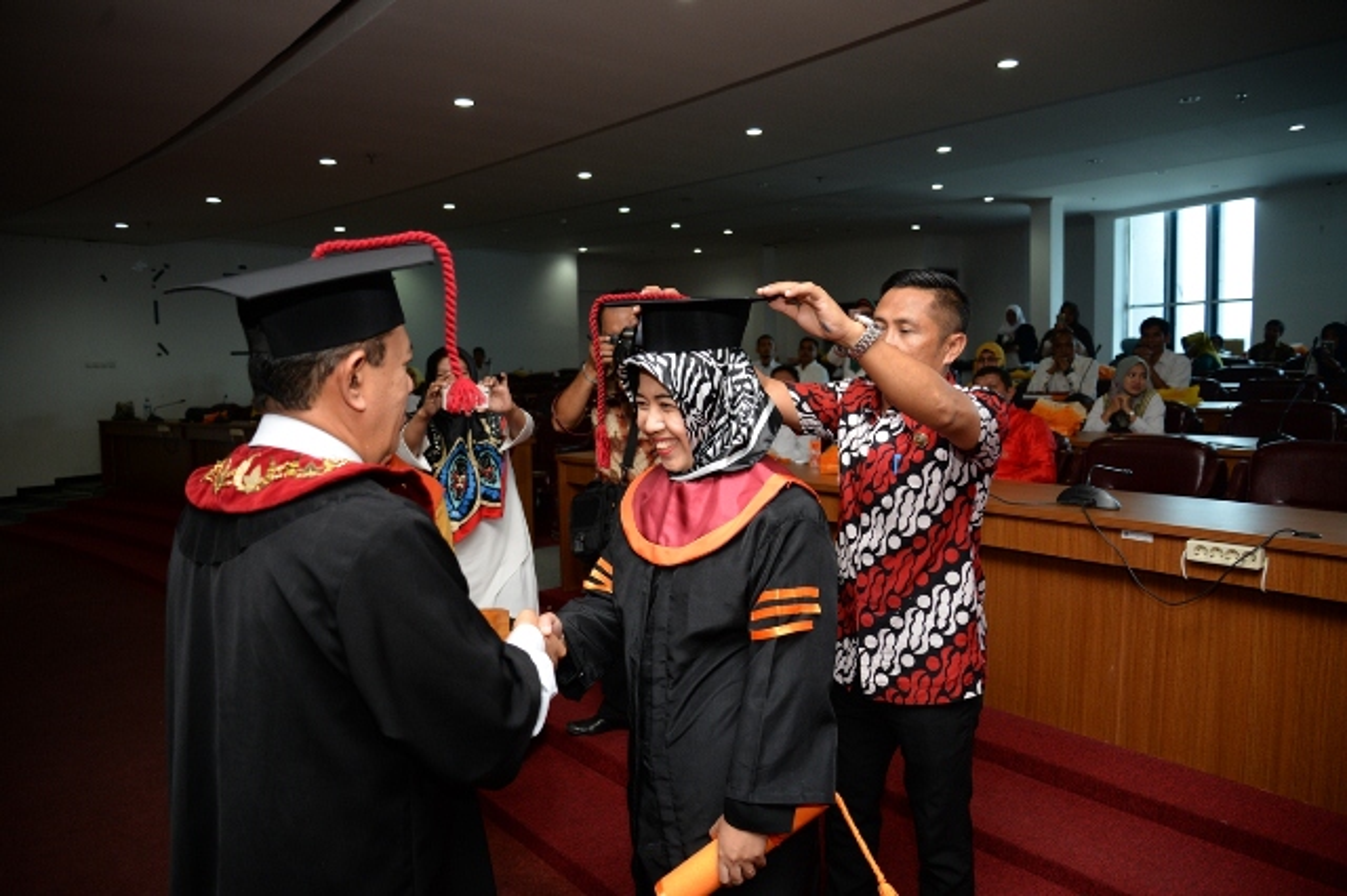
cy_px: 448
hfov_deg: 73.8
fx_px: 897
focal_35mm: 24
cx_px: 674
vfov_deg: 53.1
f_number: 3.5
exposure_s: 1/200
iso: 800
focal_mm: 24
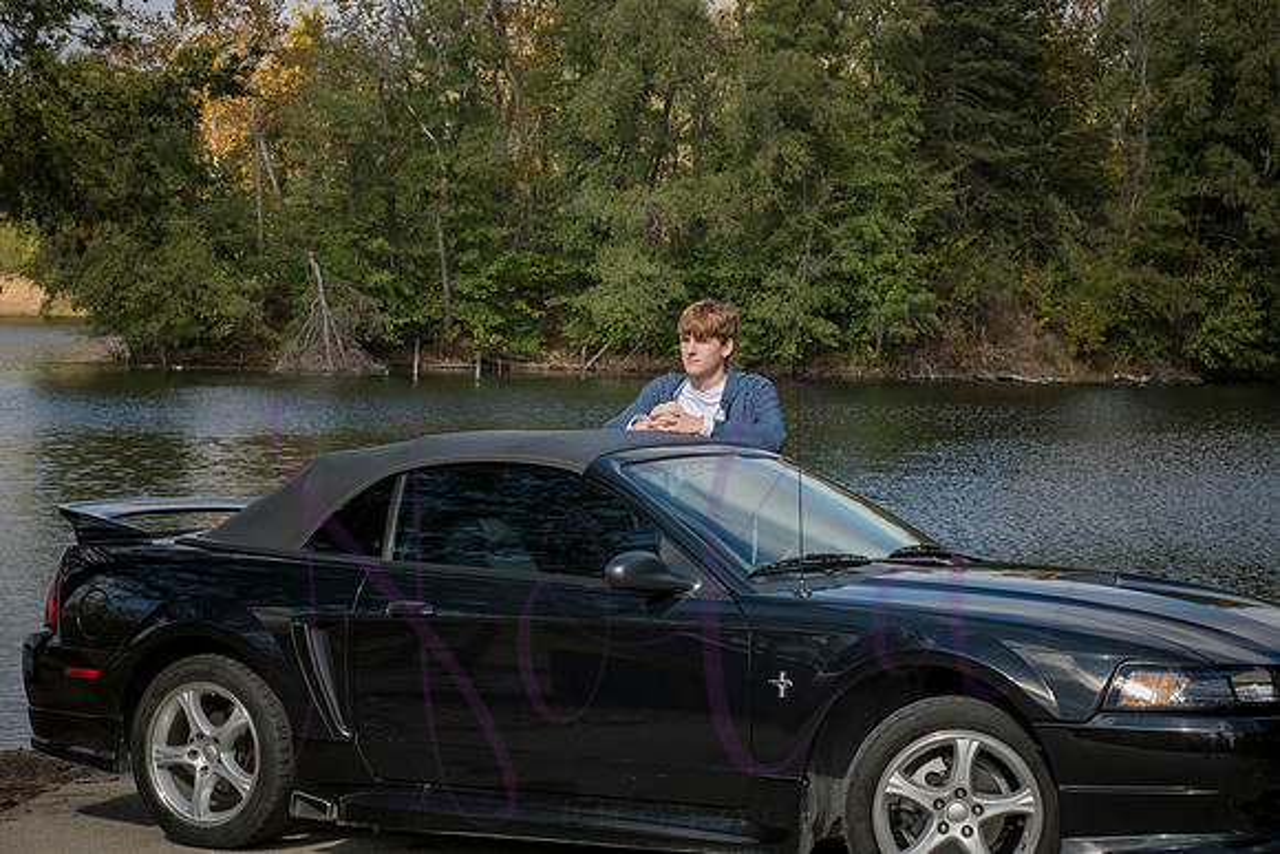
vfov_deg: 17.1
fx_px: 2845
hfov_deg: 25.4
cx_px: 640
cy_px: 427
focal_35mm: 80
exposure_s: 1/640
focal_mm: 80
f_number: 13
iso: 800
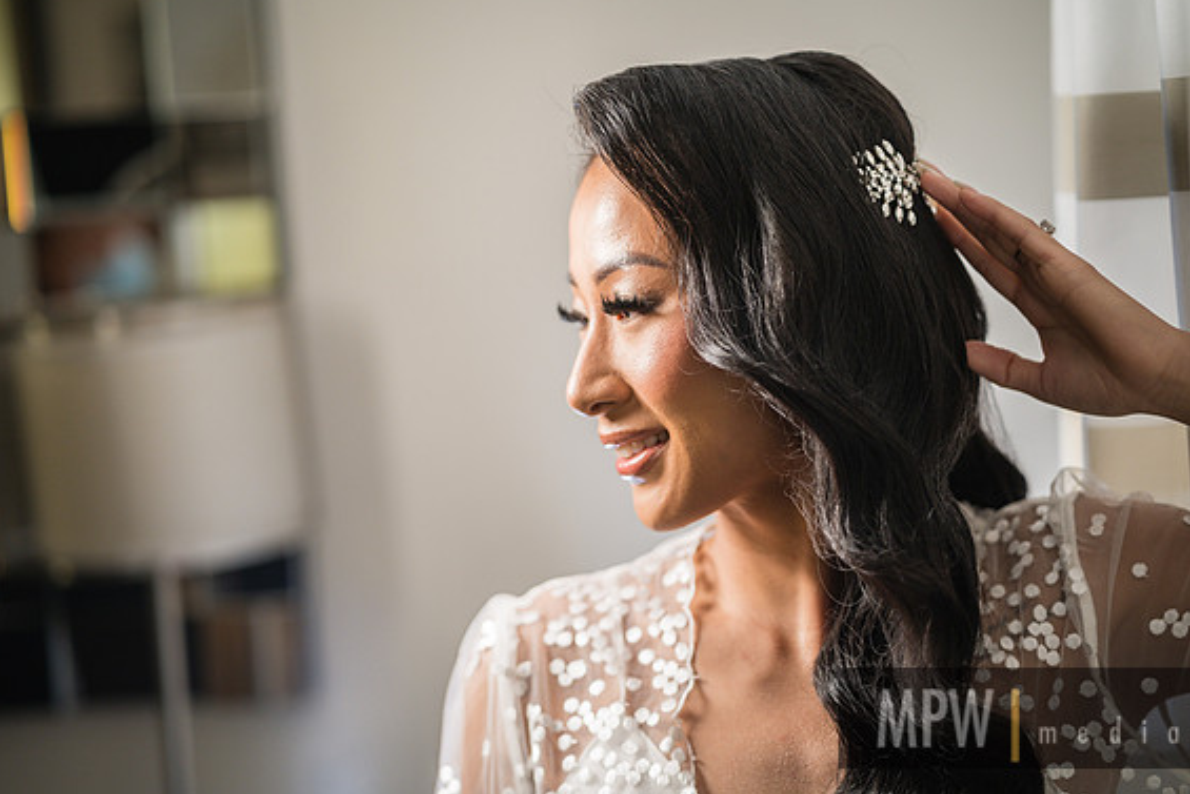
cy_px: 393
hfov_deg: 26.3
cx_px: 604
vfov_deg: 17.7
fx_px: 2546
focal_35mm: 77
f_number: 1.8
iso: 400
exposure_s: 1/160
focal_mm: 75
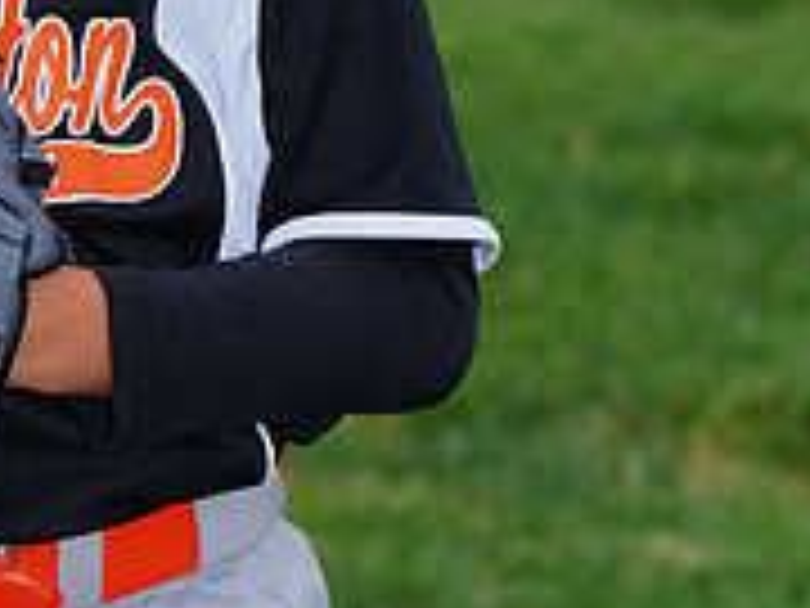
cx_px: 47
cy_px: -297
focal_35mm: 621
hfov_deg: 3.2
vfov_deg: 2.4
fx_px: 14531
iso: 200
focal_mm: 200
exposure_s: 1/200
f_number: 9
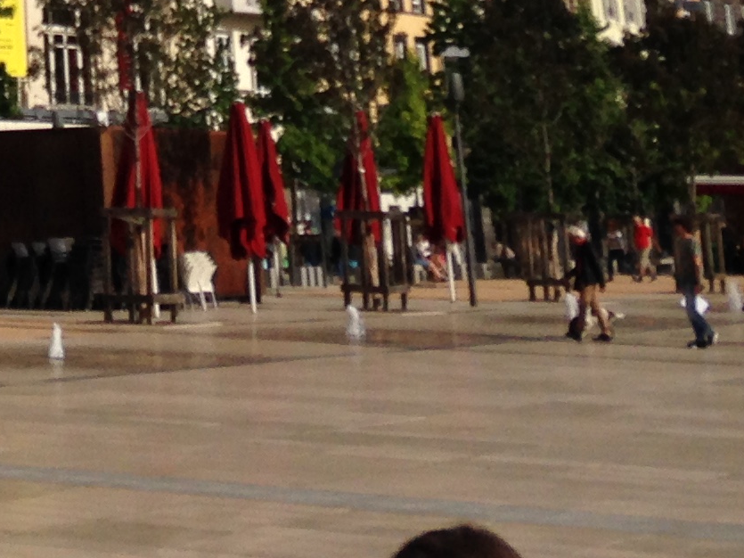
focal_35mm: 129
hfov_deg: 14.7
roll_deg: +2.5
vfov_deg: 10.7
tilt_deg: +12.6
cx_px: -188
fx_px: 2772
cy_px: -476
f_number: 2.4
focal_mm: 4.12
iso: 50
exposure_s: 1/5435
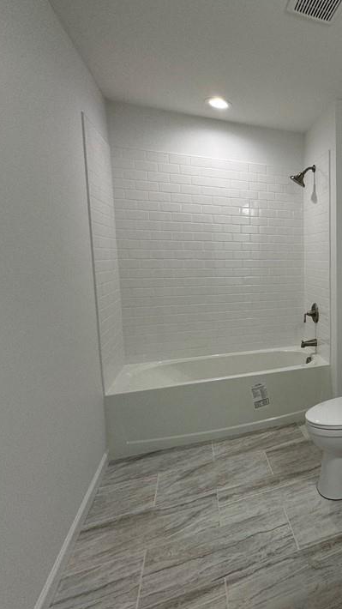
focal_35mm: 22
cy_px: 295
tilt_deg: -6.6
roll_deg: -0.6
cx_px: 376
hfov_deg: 41.2
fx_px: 355
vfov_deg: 81.2
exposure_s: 1/120
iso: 100
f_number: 2.2
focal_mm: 2.22
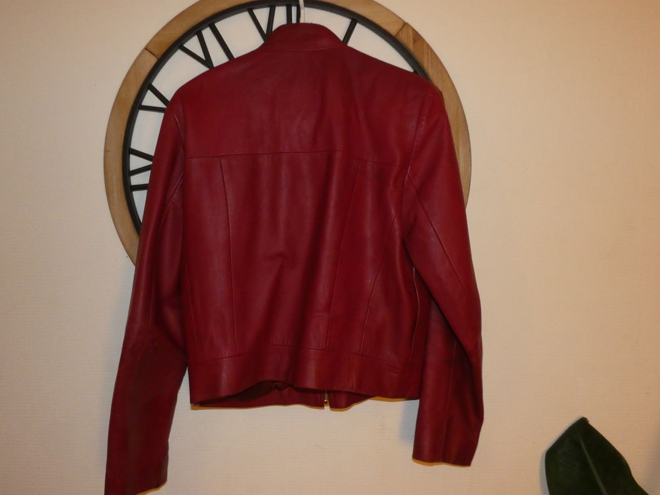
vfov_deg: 46.8
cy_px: 248
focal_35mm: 30
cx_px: 330
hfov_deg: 60.0
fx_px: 572
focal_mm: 5.3
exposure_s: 1/60
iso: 800
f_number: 3.3
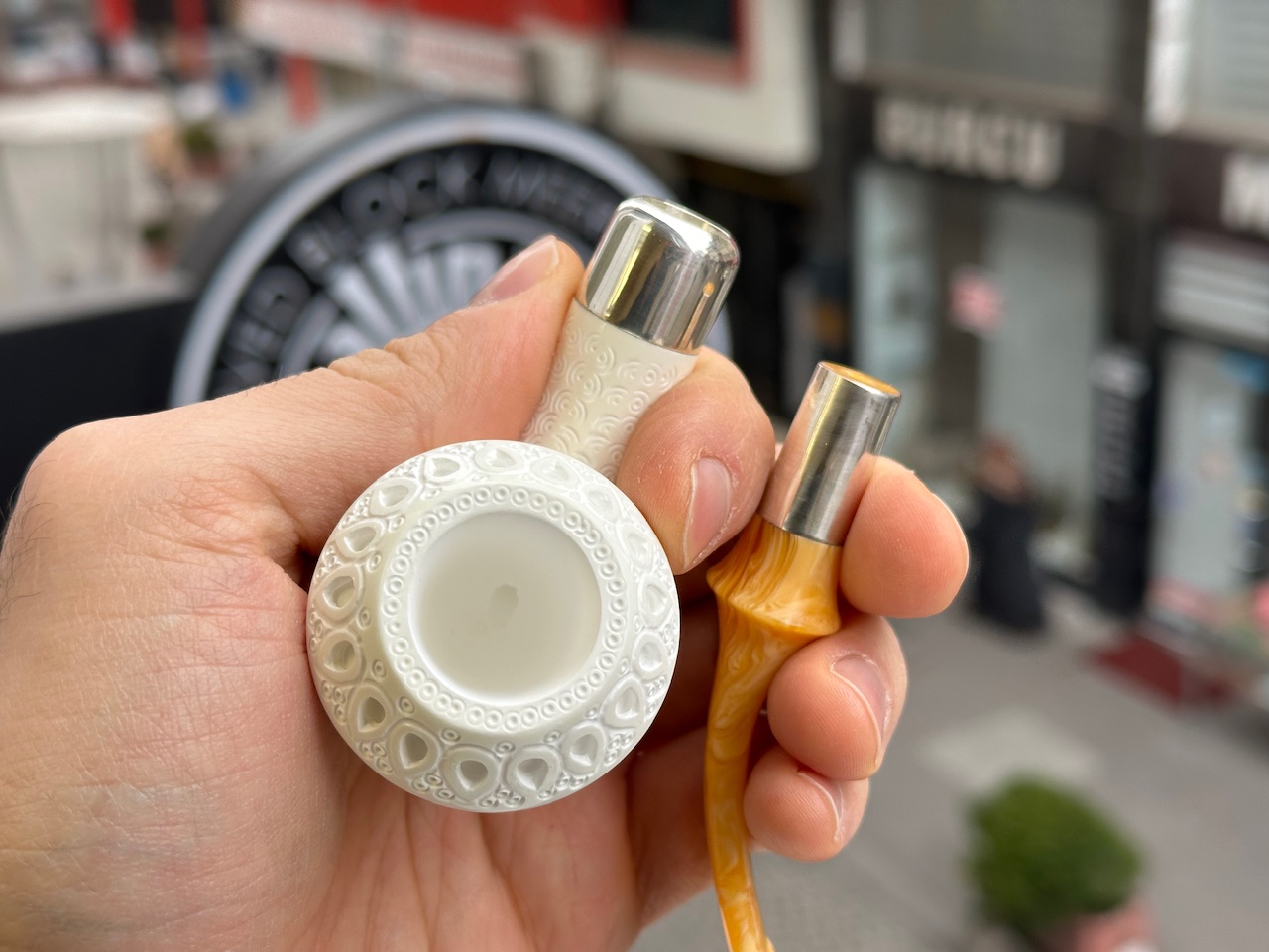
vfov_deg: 30.3
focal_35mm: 48
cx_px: 634
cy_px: 476
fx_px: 1760
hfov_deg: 39.7
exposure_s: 1/246
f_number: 1.78
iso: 64
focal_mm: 6.86
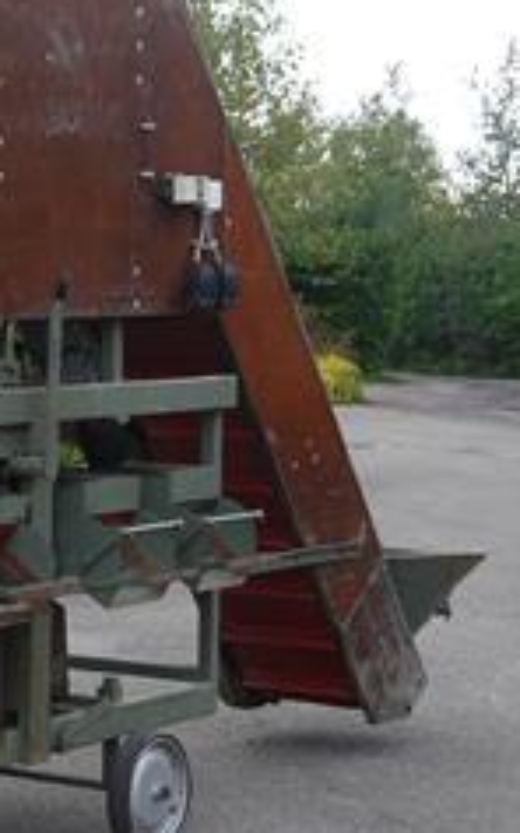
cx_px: -460
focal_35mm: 109
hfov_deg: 11.1
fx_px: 2473
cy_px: 538
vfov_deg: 19.1
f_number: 5
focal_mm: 19
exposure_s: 1/160
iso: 100
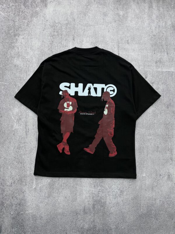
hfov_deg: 53.1
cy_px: 117
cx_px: 88
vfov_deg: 67.3
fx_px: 175
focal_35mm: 26
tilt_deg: -82.2
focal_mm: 5.7
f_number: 1.5
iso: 64
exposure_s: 1/100
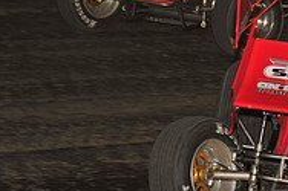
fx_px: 3085
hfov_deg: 5.3
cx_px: 319
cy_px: 20
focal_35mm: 386
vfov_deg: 3.6
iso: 640
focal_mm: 125
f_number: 6.3
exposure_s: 1/320
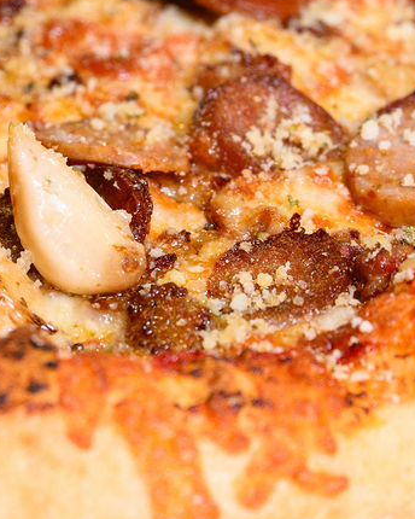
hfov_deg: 5.9
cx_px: -114
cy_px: -66
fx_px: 4007
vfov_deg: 7.4
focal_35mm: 261
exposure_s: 1/100
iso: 1600
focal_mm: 68
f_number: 5
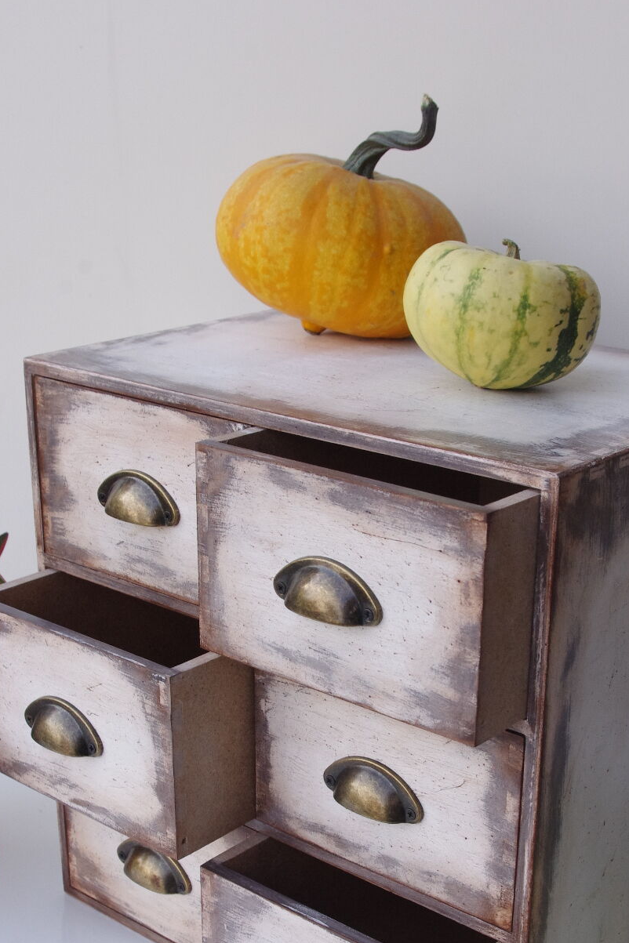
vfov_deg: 35.1
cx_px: 345
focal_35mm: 56
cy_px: 662
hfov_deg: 24.2
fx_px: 1468
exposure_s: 1/200
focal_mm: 26.25
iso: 800
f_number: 8
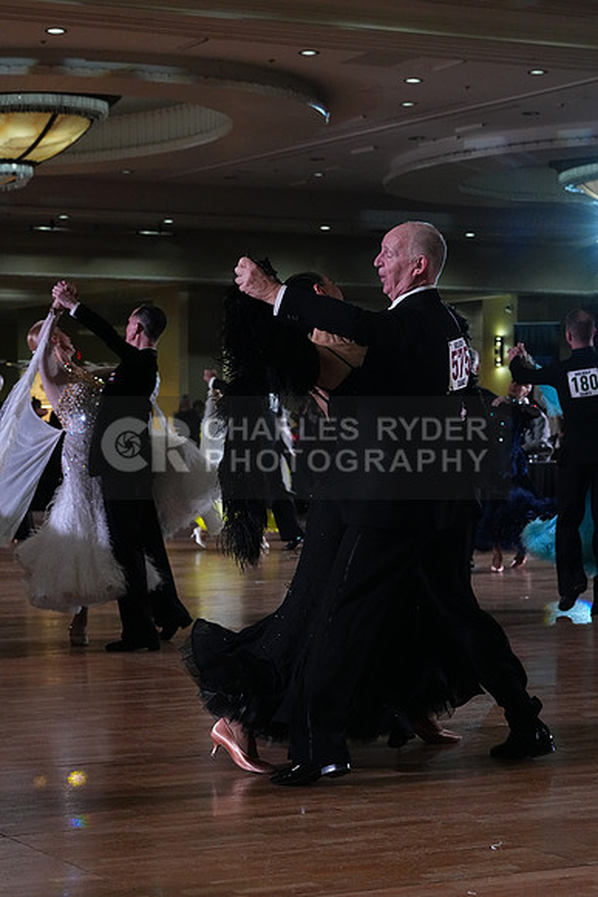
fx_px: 2166
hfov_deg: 15.7
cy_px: 448
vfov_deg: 23.4
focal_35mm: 87
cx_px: 299
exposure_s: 1/400
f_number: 8
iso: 6400
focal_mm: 87
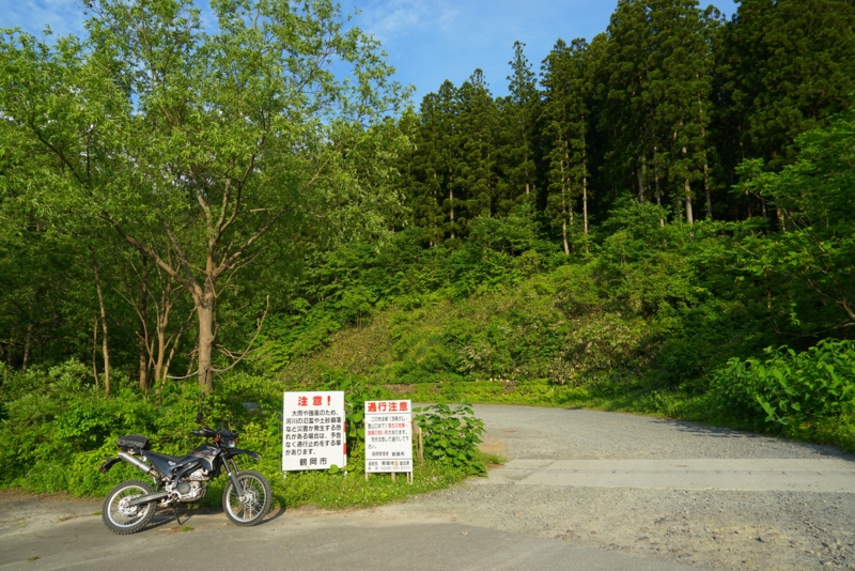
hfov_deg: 73.7
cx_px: 428
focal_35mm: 24
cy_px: 286
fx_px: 570
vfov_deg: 53.2
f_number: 9
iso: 100
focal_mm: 24
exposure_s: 1/125
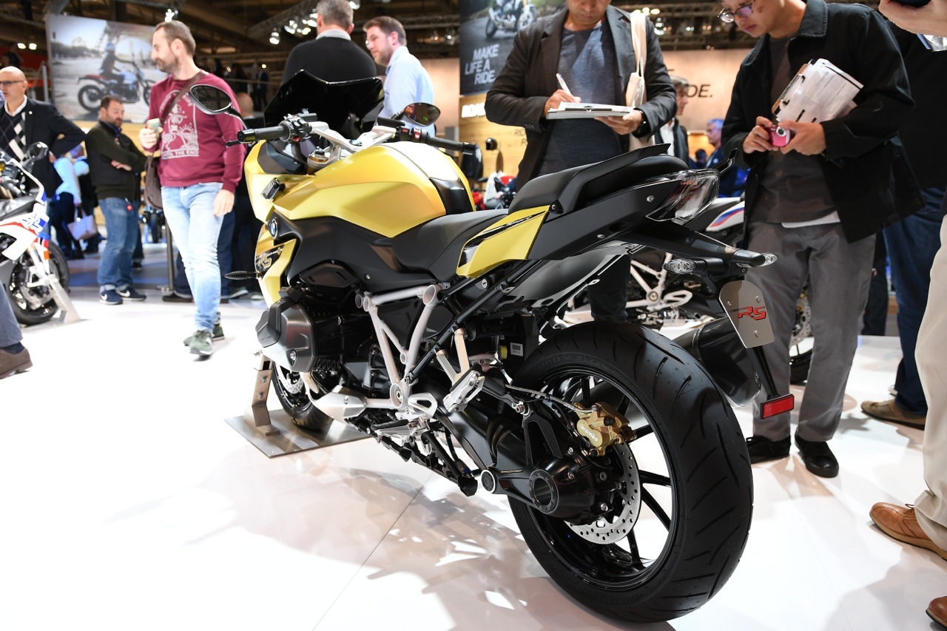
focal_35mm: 27
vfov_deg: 47.9
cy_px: 316
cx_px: 474
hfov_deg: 67.4
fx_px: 710
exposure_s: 1/100
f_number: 2.8
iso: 220
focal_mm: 18
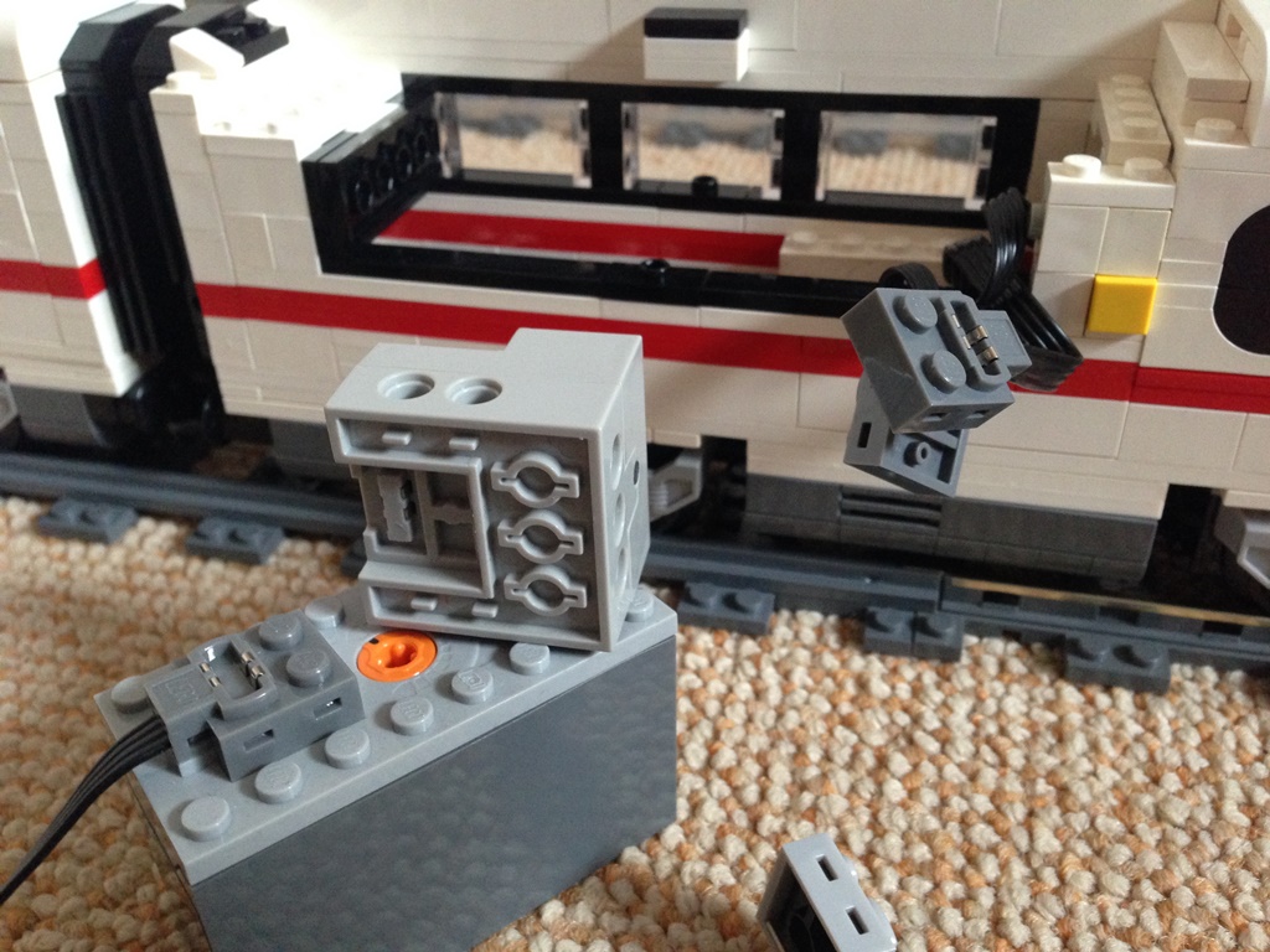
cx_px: 635
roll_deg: +4.0
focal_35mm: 33
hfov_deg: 55.4
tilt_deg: -32.6
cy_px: 476
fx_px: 1211
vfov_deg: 42.9
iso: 320
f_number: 2.4
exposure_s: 1/20
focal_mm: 4.12
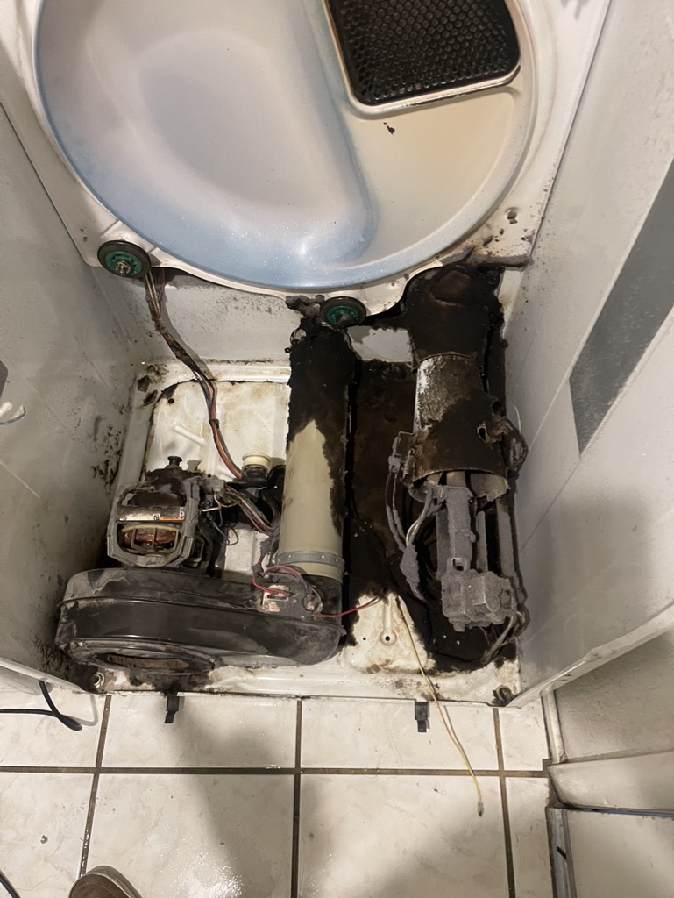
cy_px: 449
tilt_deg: -62.9
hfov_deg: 54.9
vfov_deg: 69.4
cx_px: 337
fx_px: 648
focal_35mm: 25
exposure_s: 1/60
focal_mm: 5.1
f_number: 1.6
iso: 500
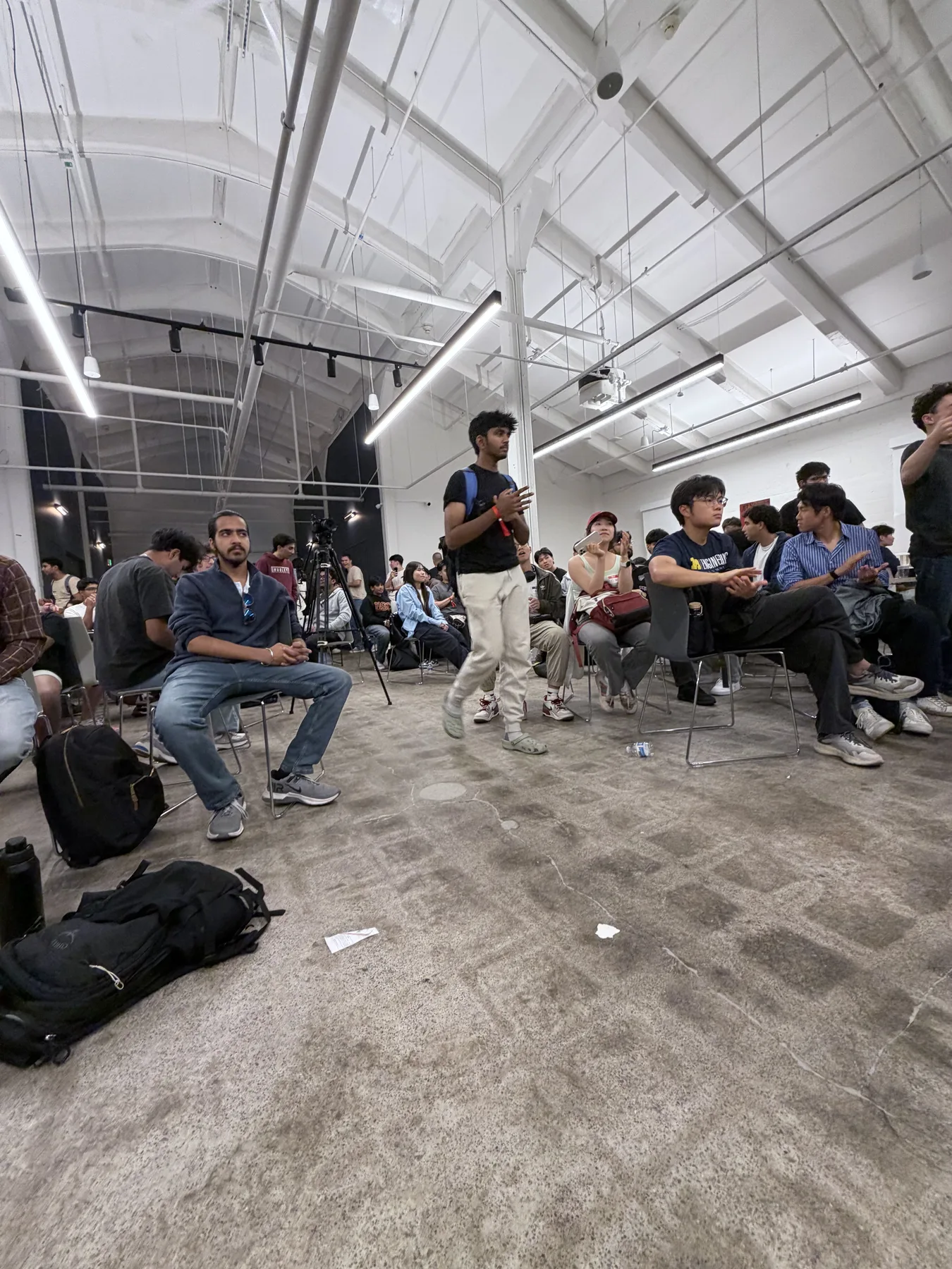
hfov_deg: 85.7
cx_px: 476
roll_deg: +4.0
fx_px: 513
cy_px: 634
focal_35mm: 14
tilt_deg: -1.7
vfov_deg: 102.1
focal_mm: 2.22
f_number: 2.2
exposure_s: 1/60
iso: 200
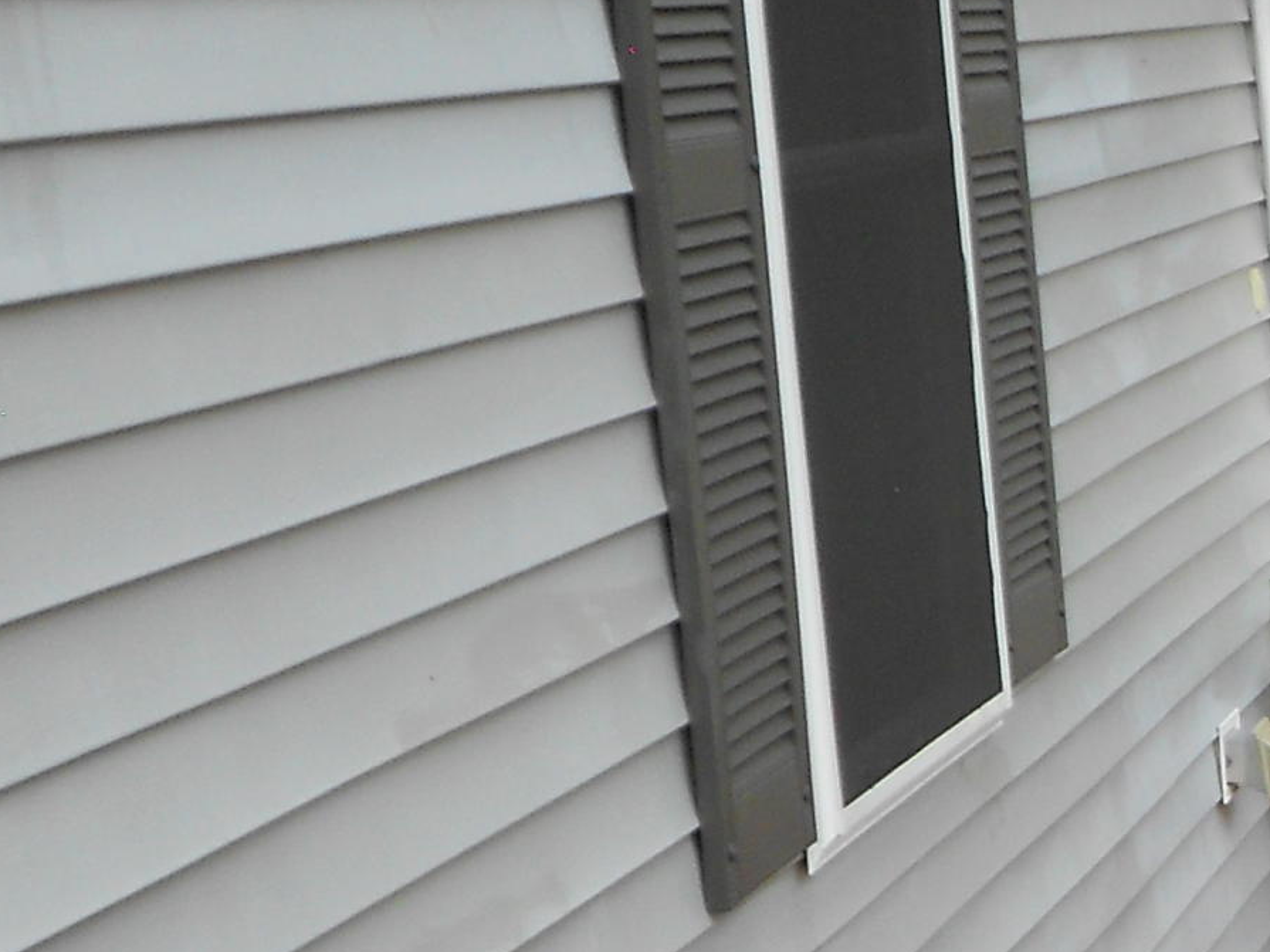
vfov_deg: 11.7
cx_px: 2023
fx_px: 4549
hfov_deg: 14.6
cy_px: 1182
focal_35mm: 124
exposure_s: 1/250
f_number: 3.9
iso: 80
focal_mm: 6.7
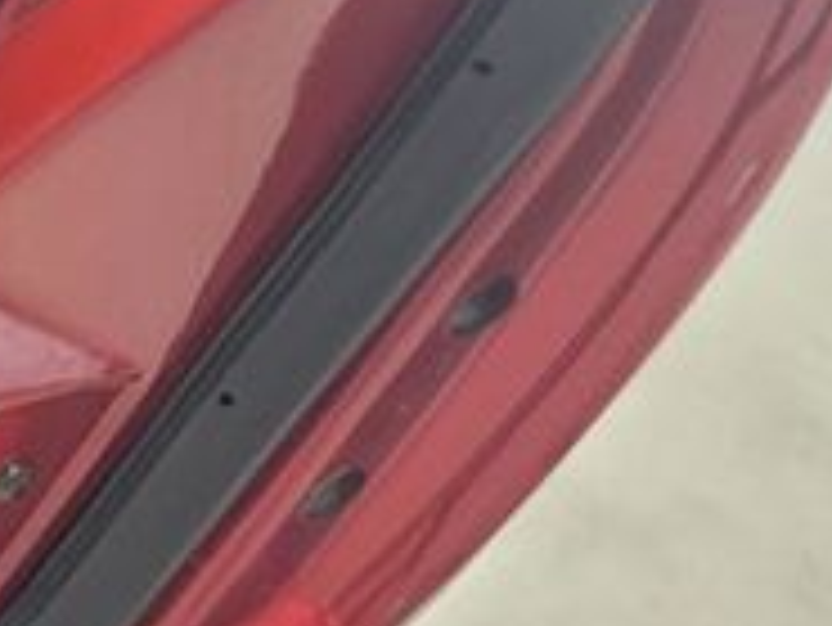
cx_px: -139
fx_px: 1996
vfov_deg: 17.7
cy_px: 153
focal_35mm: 83
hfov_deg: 22.0
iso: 500
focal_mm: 6.7
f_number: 1.8
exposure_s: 1/40
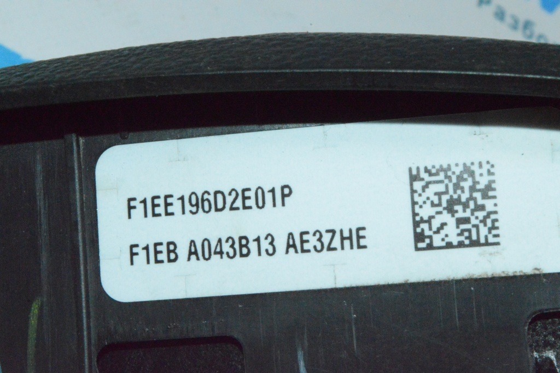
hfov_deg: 24.6
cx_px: 280
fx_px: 1282
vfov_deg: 16.5
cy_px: 186
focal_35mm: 82
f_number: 36
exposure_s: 1/80
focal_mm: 55
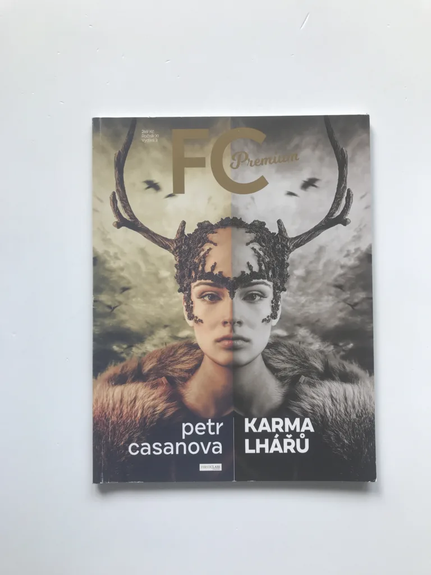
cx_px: 216
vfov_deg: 63.4
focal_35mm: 28
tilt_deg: -88.6
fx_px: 465
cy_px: 288
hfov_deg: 49.7
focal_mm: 3.99
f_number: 1.8
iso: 25
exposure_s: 1/100
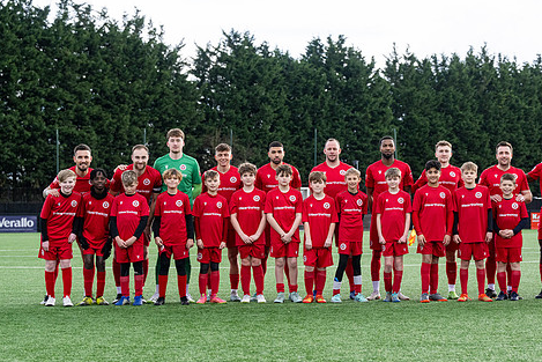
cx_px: 326
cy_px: 205
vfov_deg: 13.8
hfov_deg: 20.6
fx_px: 1491
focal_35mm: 99
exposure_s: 1/2000
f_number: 4
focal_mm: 70
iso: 800
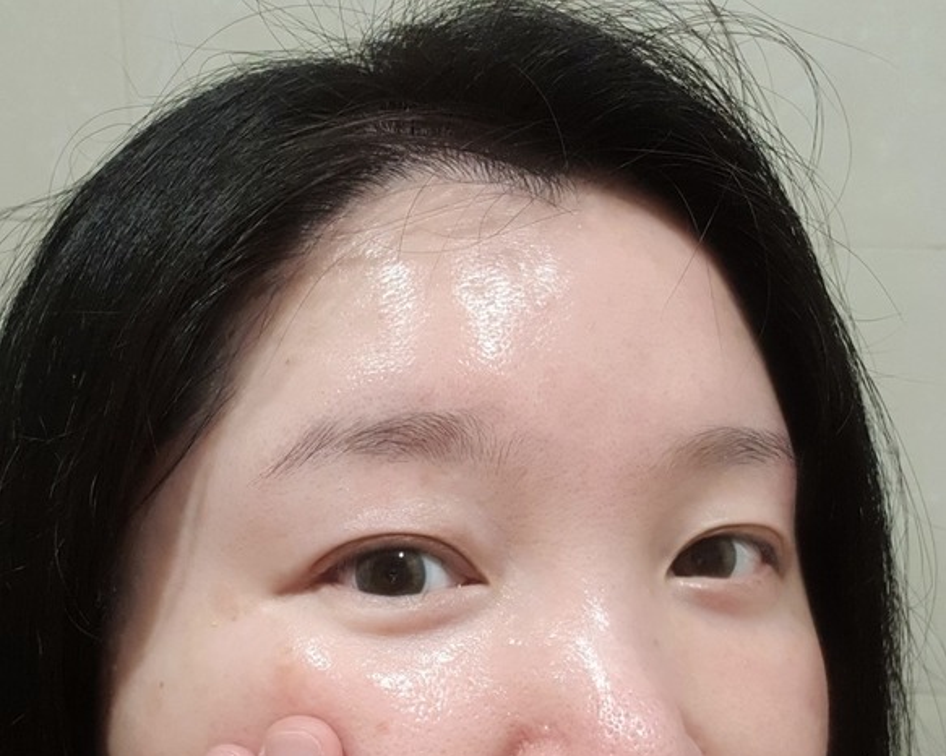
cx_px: 424
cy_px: 624
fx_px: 1259
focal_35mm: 45
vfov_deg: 32.3
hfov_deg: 41.1
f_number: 1.7
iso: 160
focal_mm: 2.92
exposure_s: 1/40
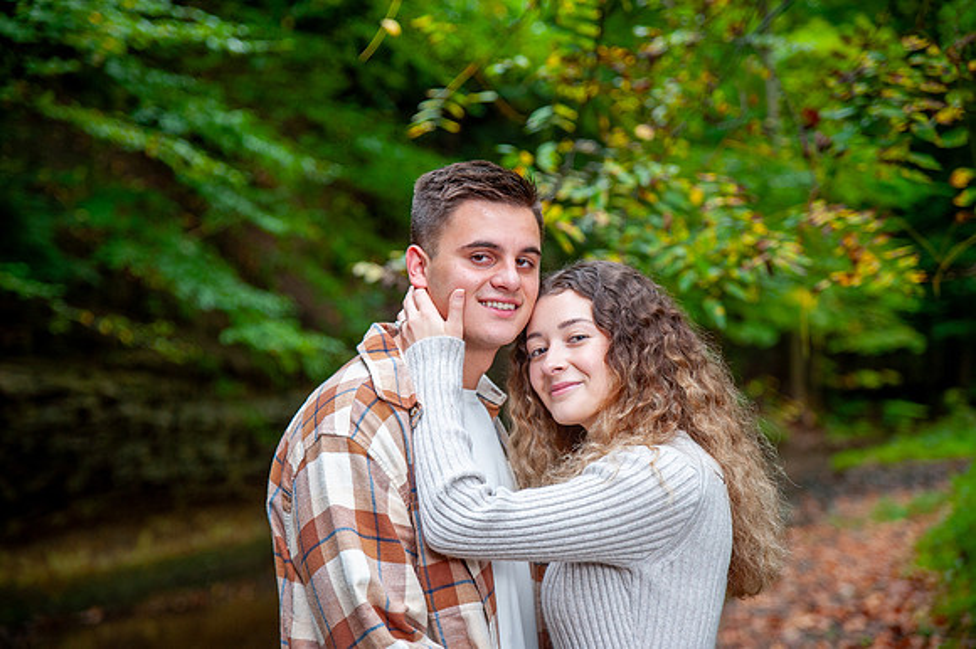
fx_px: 1761
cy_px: 324
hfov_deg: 31.0
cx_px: 488
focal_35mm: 65
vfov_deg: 20.9
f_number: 3.2
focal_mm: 65
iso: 400
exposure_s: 1/160
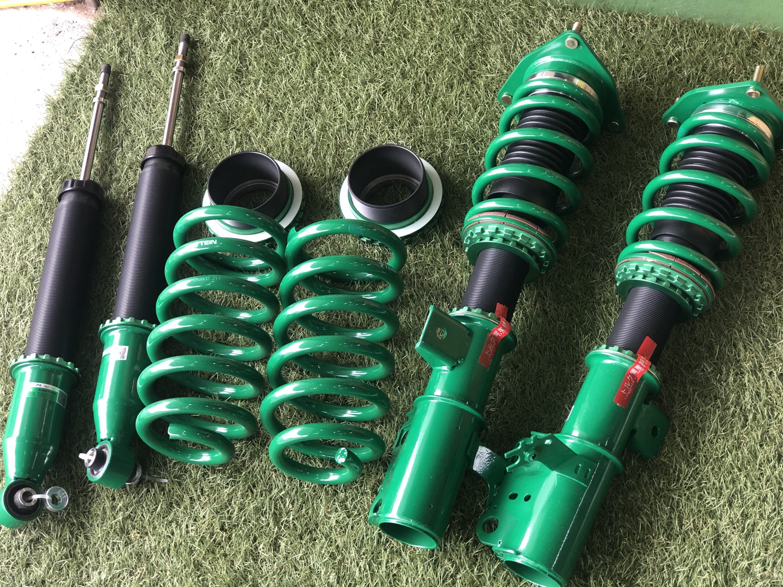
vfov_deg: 25.7
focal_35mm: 57
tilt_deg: -59.7
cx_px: 392
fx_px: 1289
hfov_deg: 33.8
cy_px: 294
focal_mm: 6.6
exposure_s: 1/30
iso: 40
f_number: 2.8
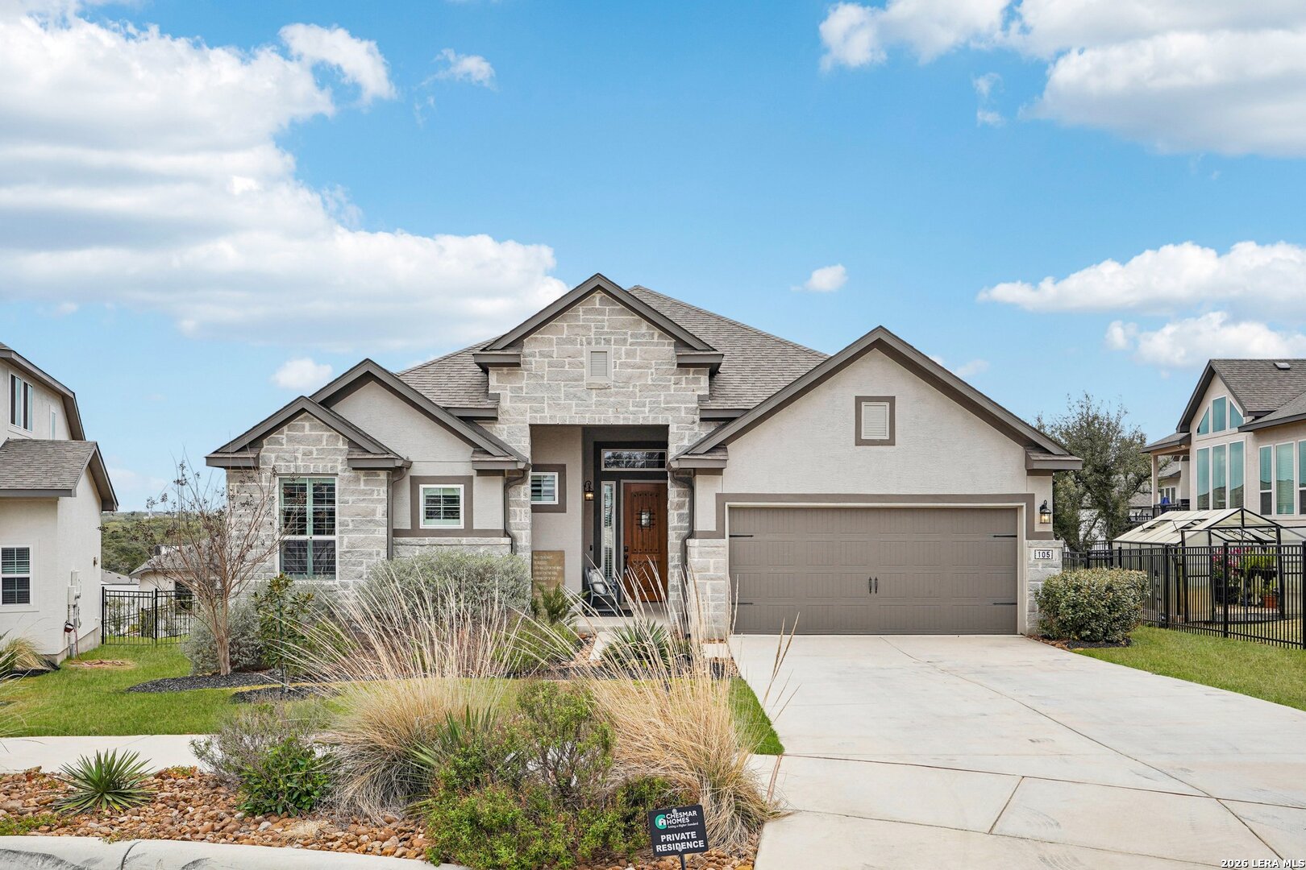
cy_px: 435
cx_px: 653
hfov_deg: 64.6
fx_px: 1034
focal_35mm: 28
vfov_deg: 45.7
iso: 100
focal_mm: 28.5
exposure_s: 1/200
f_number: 8
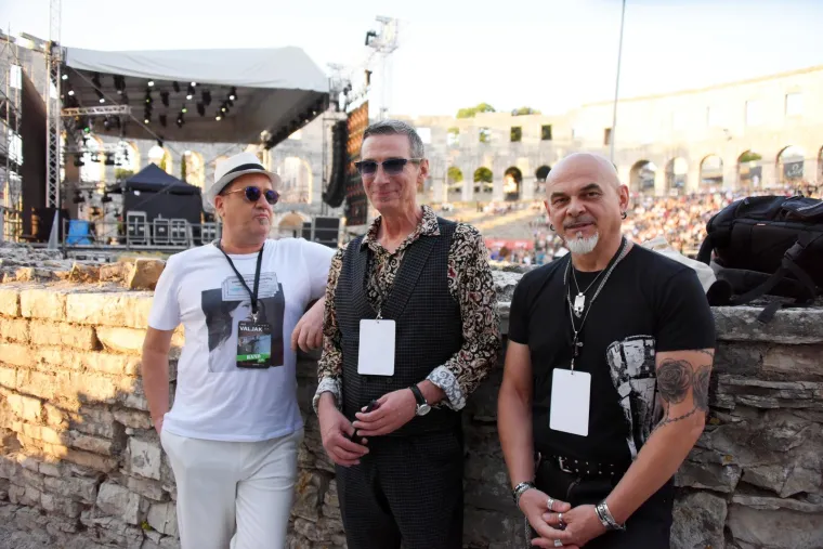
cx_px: 412
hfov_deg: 65.5
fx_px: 640
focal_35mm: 28
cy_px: 274
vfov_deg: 46.4
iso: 3200
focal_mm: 28
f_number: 3.5
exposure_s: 1/2000
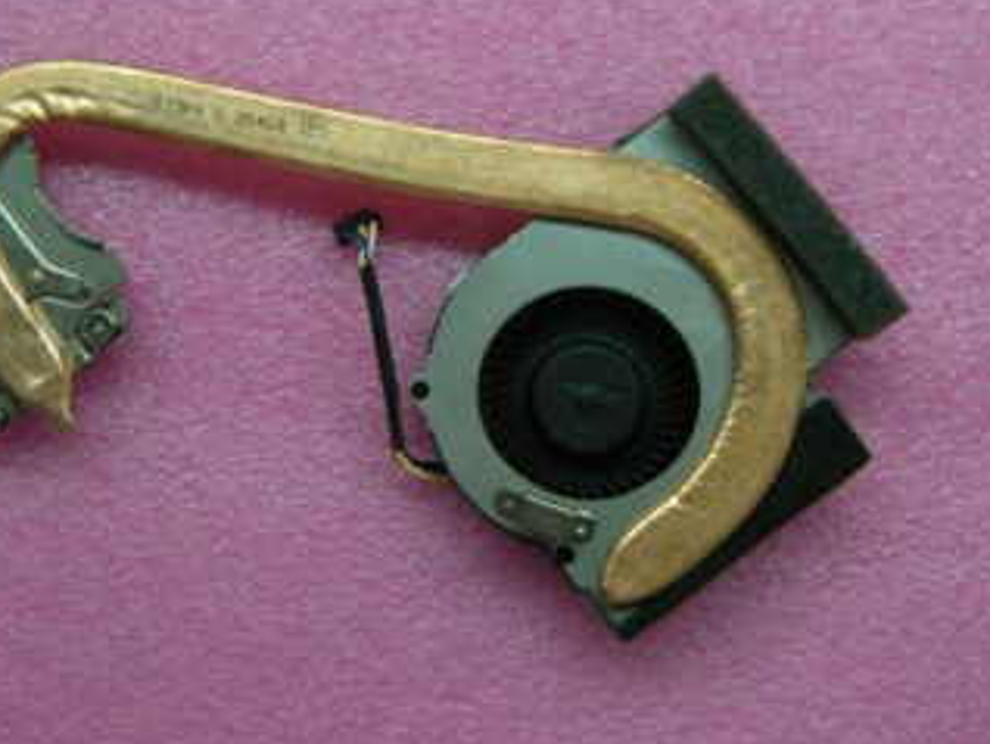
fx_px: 1574
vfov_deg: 26.5
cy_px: 294
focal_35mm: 55
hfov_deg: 34.6
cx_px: 339
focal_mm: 5.9
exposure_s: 1/60
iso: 243
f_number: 3.8
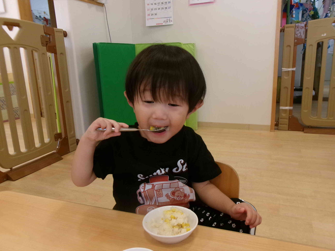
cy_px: 126
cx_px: 168
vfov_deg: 49.7
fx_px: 271
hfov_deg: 63.4
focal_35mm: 28
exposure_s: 1/125
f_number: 3.9
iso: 435
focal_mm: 5.1
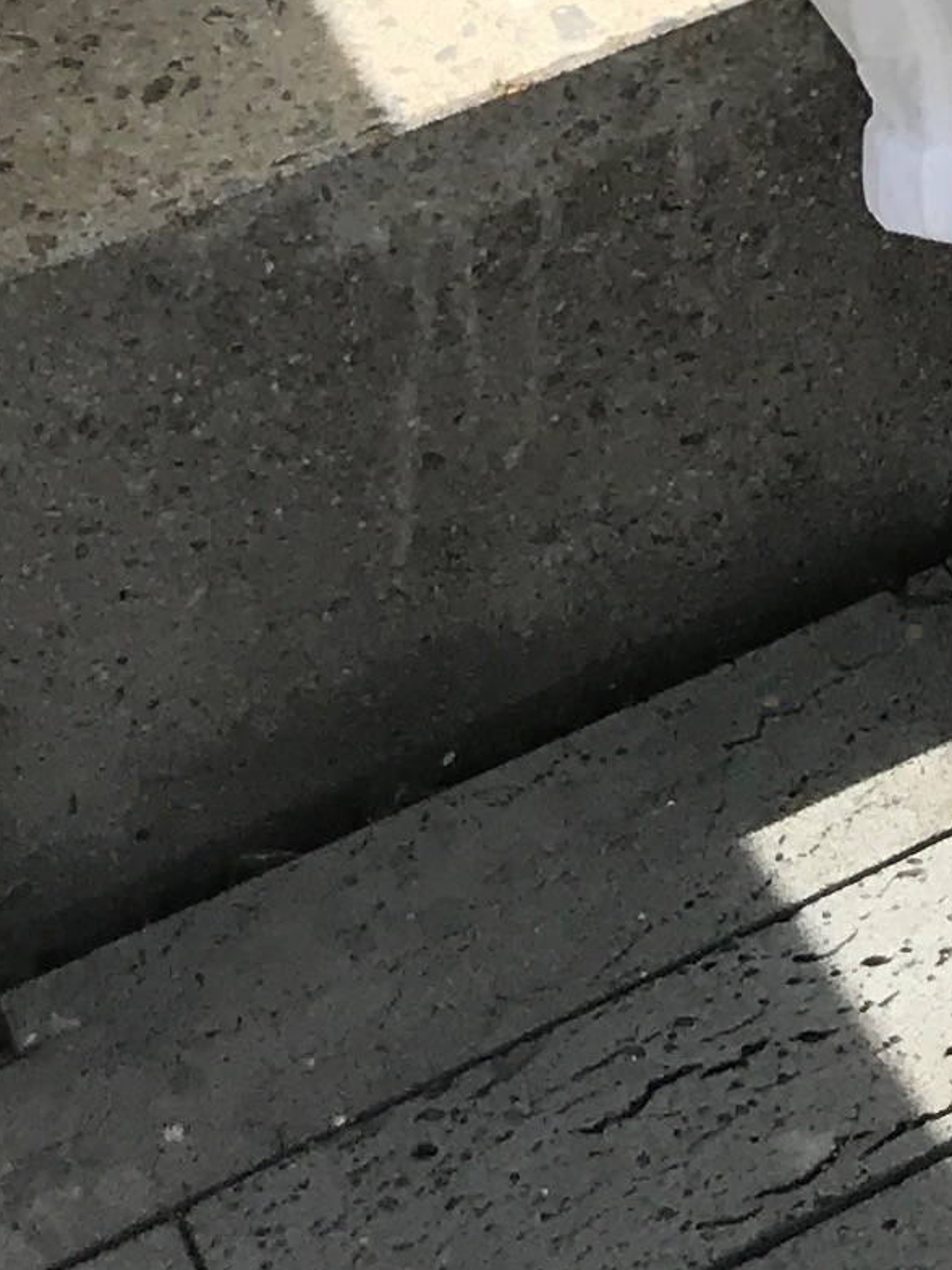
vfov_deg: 12.3
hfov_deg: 9.8
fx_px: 5280
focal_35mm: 144
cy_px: -1150
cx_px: 1661
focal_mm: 3.99
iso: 20
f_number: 1.8
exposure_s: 1/1350
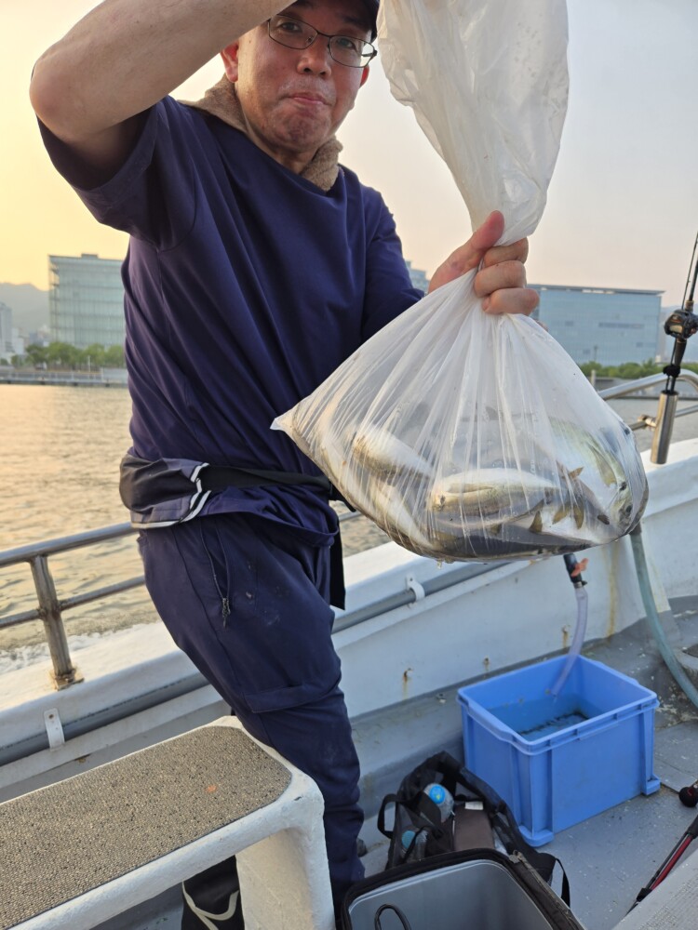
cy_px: 465
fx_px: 618
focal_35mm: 23
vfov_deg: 73.9
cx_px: 349
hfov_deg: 58.9
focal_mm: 5.4
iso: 25
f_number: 1.8
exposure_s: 1/245
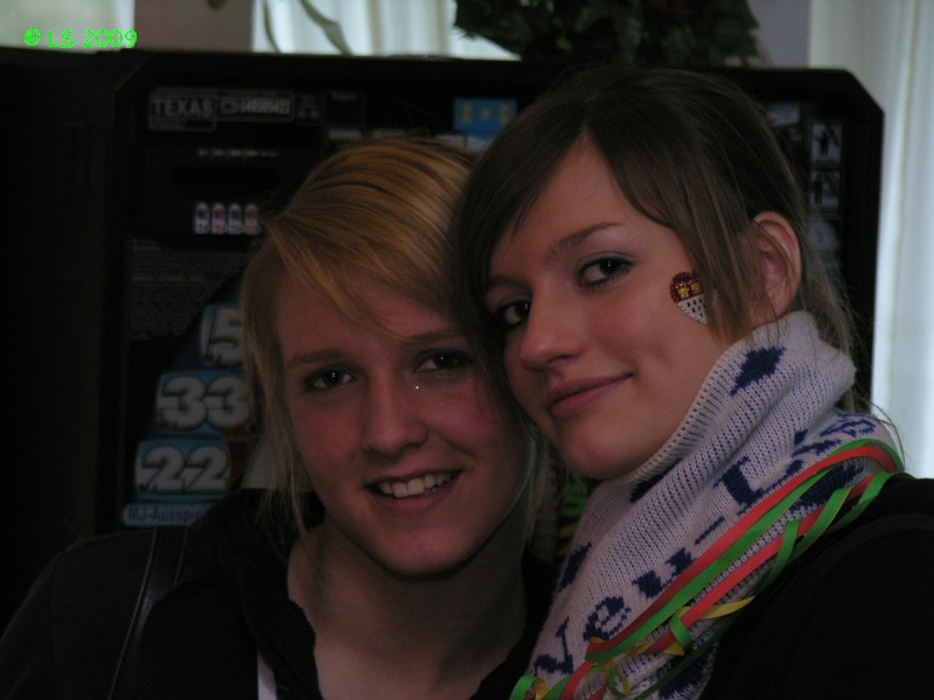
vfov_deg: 7.7
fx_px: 5180
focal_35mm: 192
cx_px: 467
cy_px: 350
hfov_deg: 10.3
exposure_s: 1/60.1
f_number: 4.1
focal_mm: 49
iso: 200
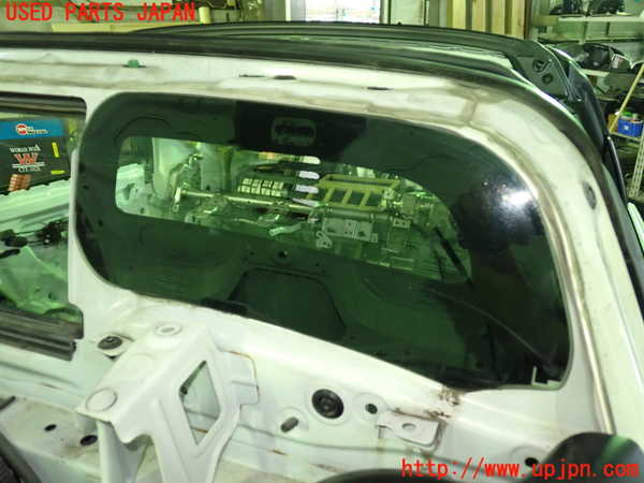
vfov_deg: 46.8
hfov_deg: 60.0
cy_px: 242
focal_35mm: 30
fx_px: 558
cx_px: 322
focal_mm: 5.4
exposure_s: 1/30
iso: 800
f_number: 2.3
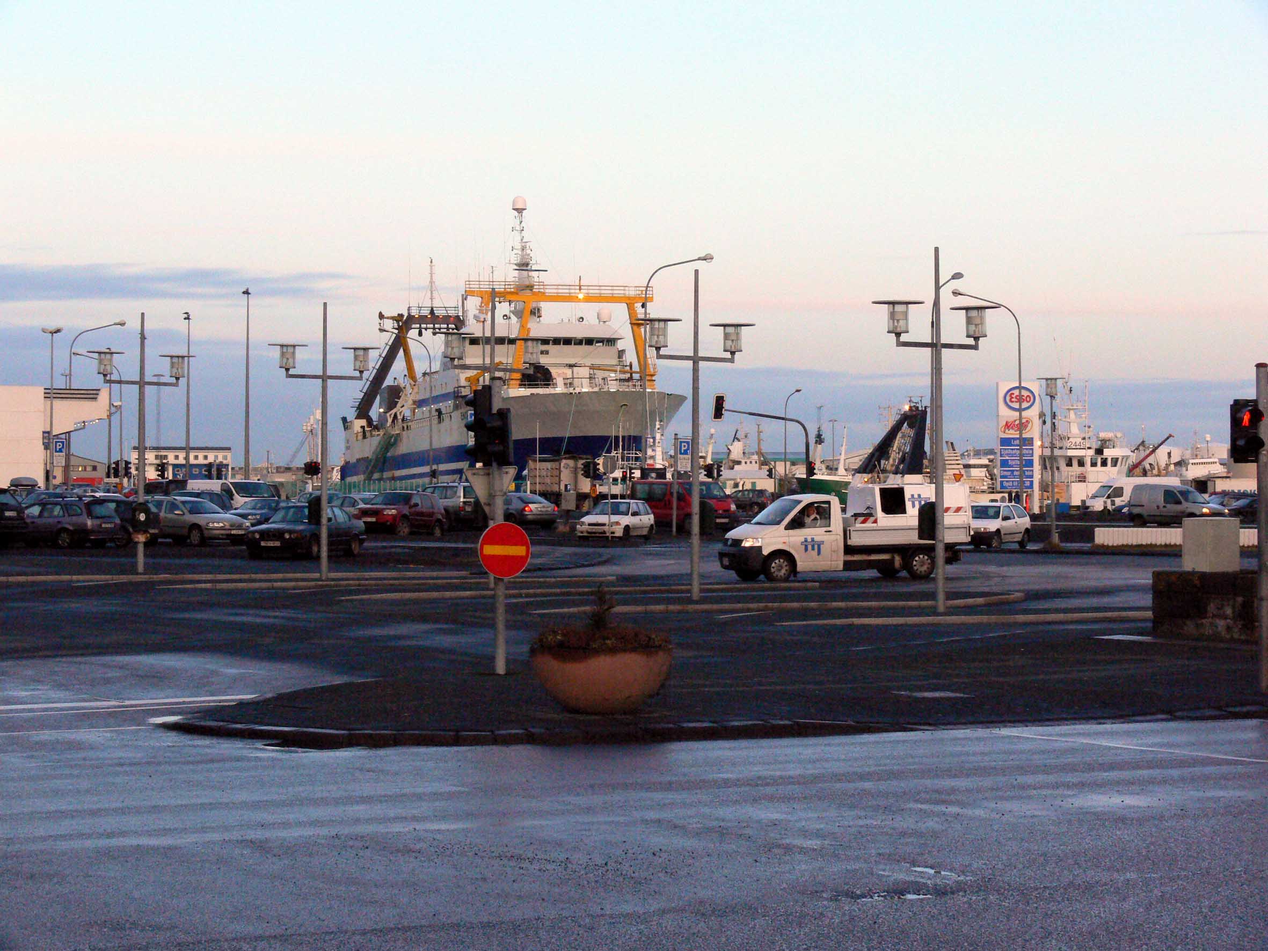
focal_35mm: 83
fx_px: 3041
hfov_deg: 23.6
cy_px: 476
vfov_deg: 17.8
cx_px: 634
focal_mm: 17.6
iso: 400
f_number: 5.6
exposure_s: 1/200
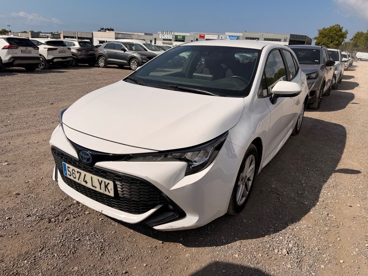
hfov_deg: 71.6
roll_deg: -1.1
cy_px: 138
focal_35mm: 24
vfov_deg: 56.8
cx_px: 184
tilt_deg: -17.5
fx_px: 255
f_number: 1.78
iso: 80
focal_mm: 6.76
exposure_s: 1/11905
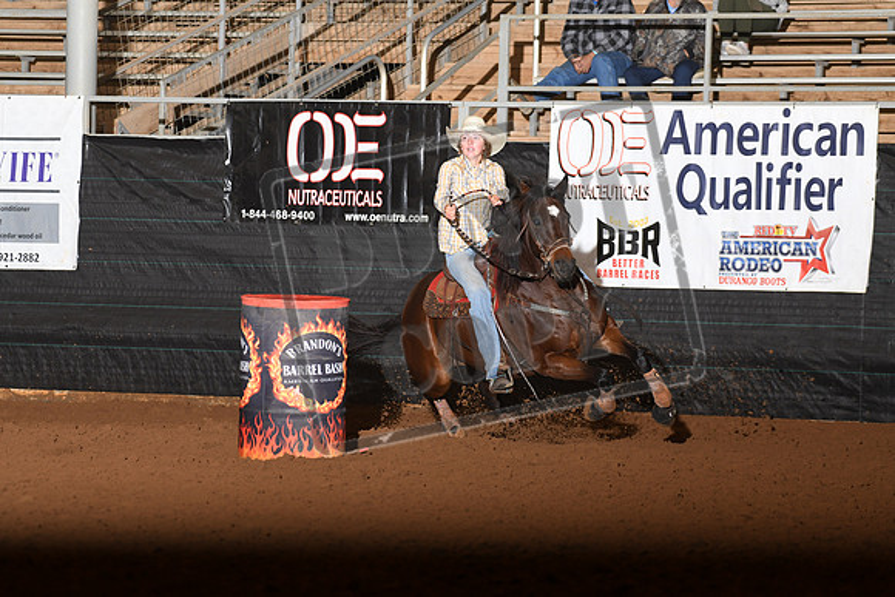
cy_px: 298
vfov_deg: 6.2
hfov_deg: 9.4
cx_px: 448
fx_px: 5470
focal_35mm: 220
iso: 1000
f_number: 5.6
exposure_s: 1/250
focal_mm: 220
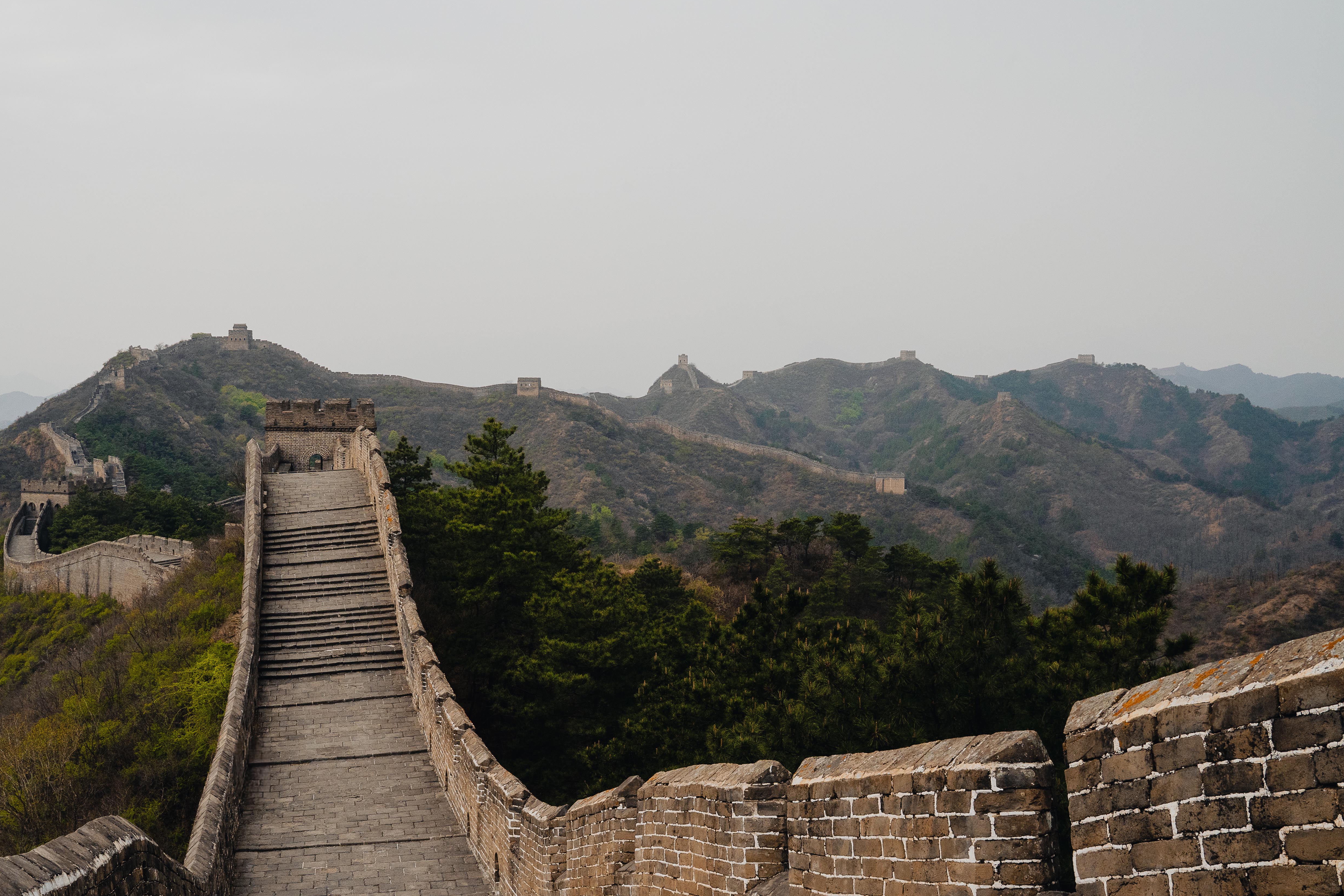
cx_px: 549
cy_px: 528
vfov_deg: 38.8
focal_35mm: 34
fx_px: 1269
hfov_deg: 55.5
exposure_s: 1/160
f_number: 14
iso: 800
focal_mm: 28
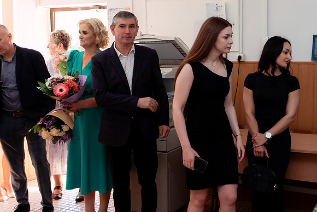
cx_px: 218
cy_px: 88
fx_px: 424
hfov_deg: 40.4
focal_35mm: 48
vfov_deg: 28.0
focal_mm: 35
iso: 400
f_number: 2.8
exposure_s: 1/250
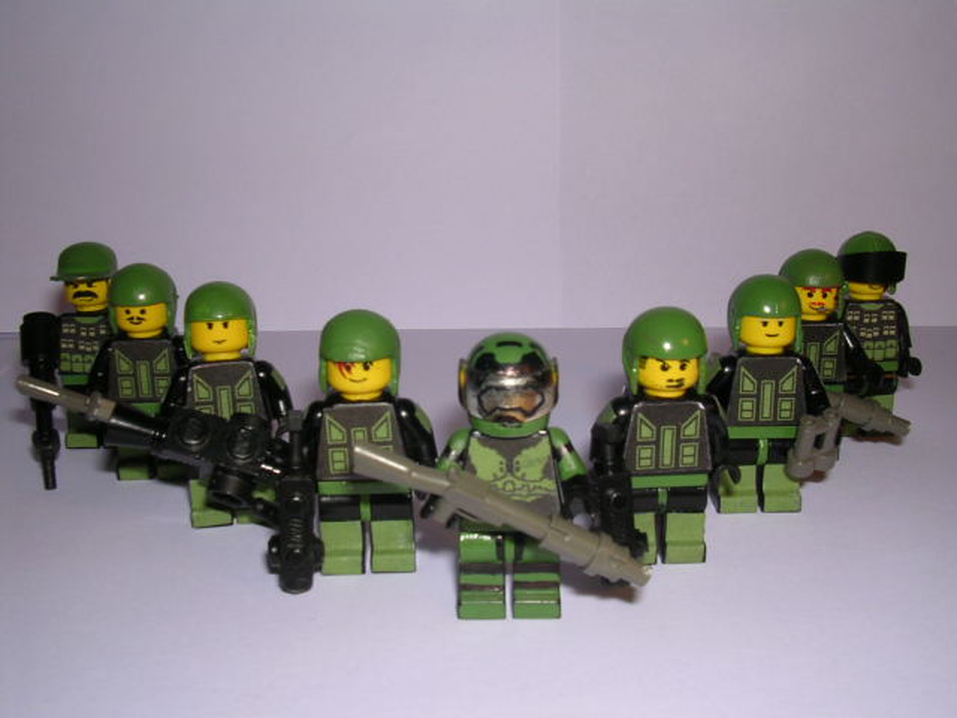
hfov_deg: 49.0
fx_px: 1051
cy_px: 359
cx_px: 478
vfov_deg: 37.7
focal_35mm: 38
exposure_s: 1/60.1
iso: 100
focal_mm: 5.8
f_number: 5.6
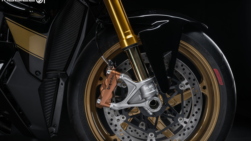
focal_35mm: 38
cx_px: 125
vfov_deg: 31.1
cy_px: 78
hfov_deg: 52.8
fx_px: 253
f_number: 11
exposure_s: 1/160
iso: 100
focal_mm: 36
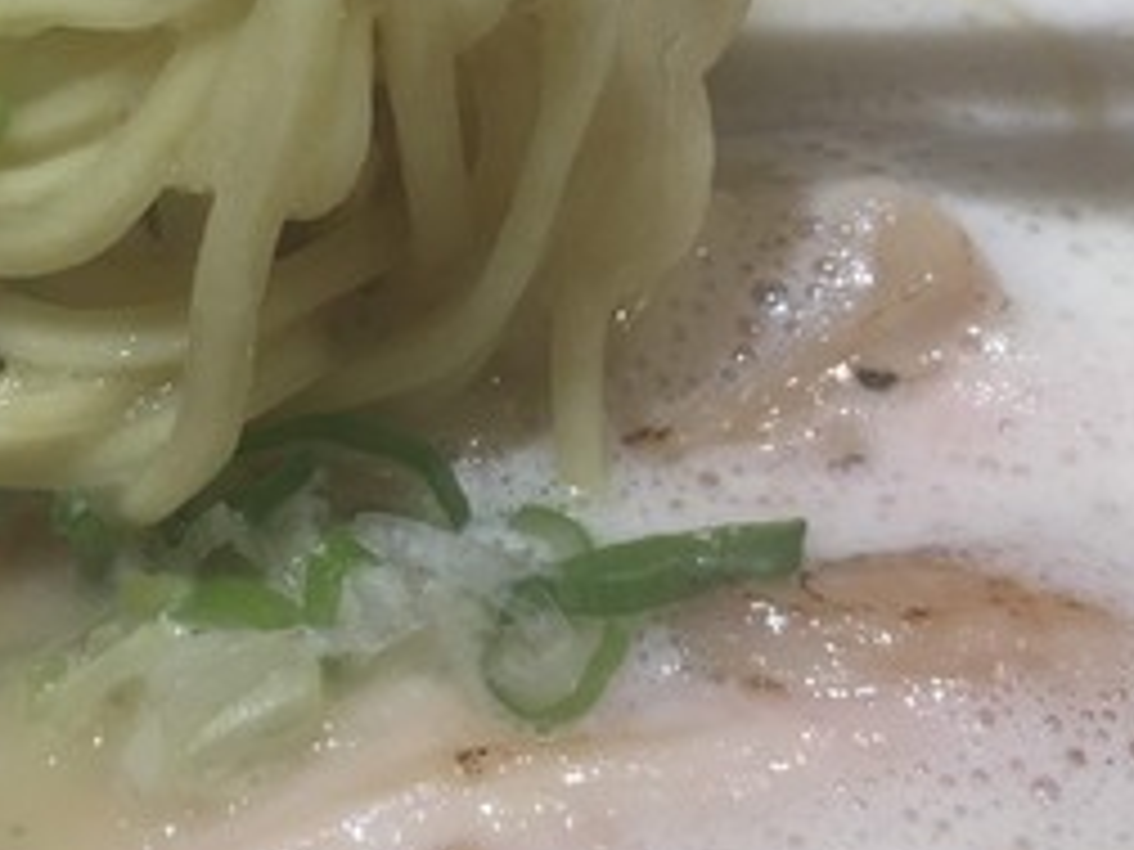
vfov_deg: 17.2
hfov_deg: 23.3
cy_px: -99
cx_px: 248
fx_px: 2719
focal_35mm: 83
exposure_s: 1/120
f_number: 2.2
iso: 32
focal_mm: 4.15
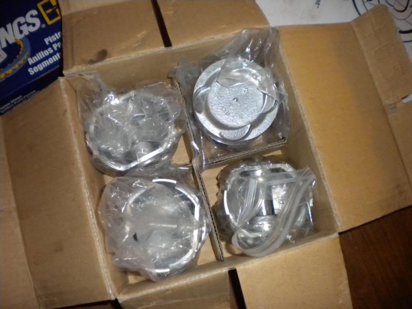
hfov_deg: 52.6
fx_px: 417
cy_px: 154
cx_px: 206
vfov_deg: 40.7
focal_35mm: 35
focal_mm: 6.3
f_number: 3.1
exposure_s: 1/30
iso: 400
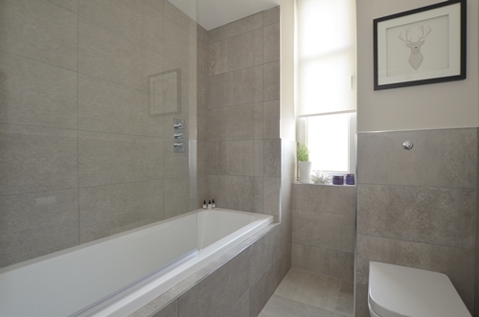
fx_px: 219
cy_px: 158
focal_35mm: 16
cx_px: 240
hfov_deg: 95.1
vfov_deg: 71.8
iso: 400
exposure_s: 1/60
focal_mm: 11
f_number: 4
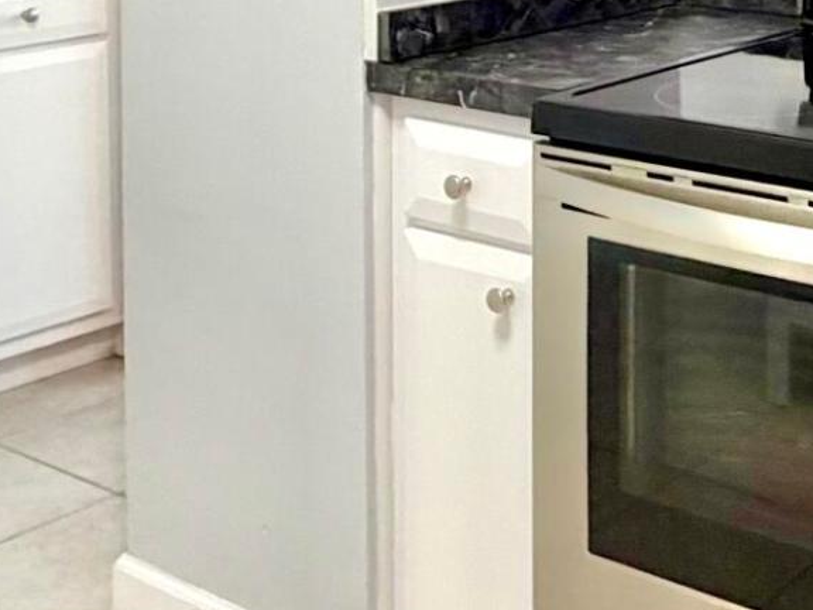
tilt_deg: -1.4
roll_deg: +0.4
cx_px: 872
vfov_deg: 19.3
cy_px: -203
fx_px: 1644
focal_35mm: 70
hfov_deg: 25.9
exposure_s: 1/60
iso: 200
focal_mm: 2.22
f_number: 2.2
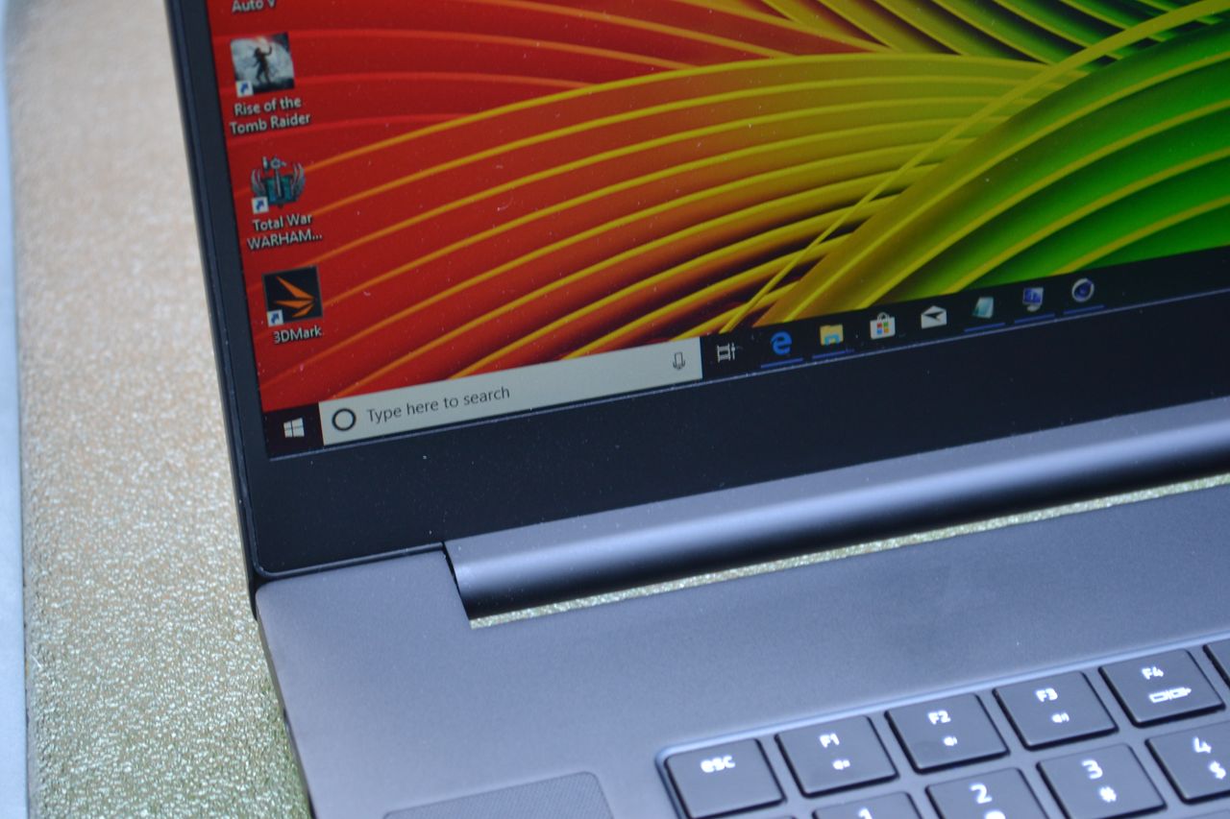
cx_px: 615
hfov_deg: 24.6
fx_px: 2818
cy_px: 410
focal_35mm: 82
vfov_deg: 16.5
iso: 400
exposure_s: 1/50
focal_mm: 55
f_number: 5.6
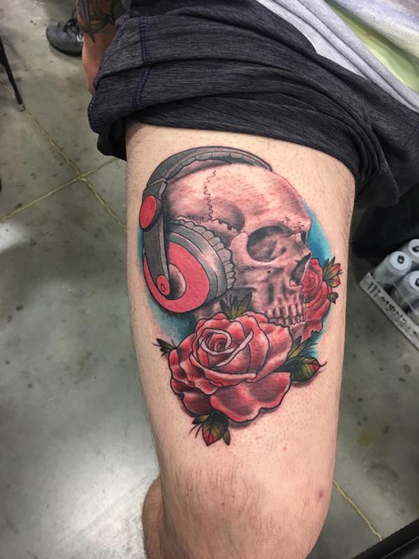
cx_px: 210
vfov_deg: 61.7
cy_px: 280
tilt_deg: -63.7
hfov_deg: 48.2
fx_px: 468
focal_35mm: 29
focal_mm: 4.15
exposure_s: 1/15
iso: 50
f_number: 2.2
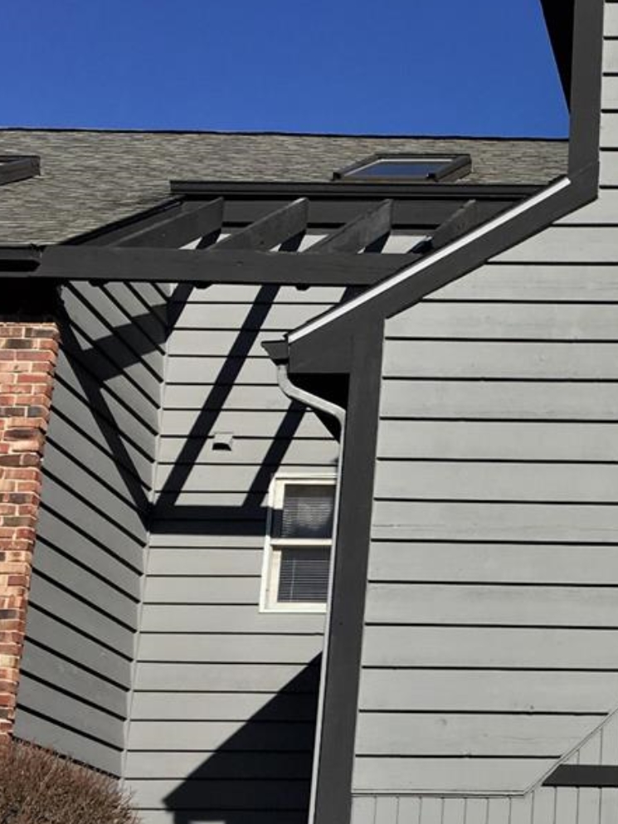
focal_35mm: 74
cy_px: 611
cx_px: 752
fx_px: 1761
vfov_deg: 26.0
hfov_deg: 18.8
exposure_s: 1/1637
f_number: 2.2
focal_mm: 4.15
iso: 25
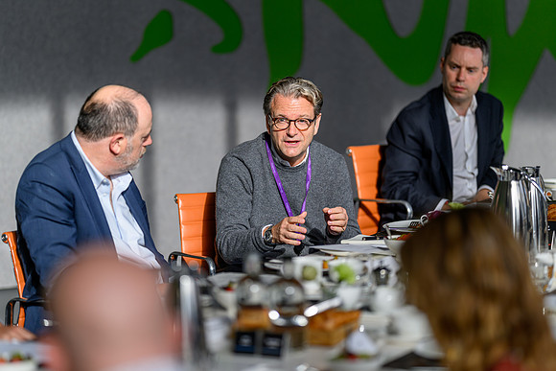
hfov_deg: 15.0
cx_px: 278
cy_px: 186
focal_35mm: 137
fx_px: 2112
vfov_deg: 10.0
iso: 64
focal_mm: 135
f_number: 1.8
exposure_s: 1/1000
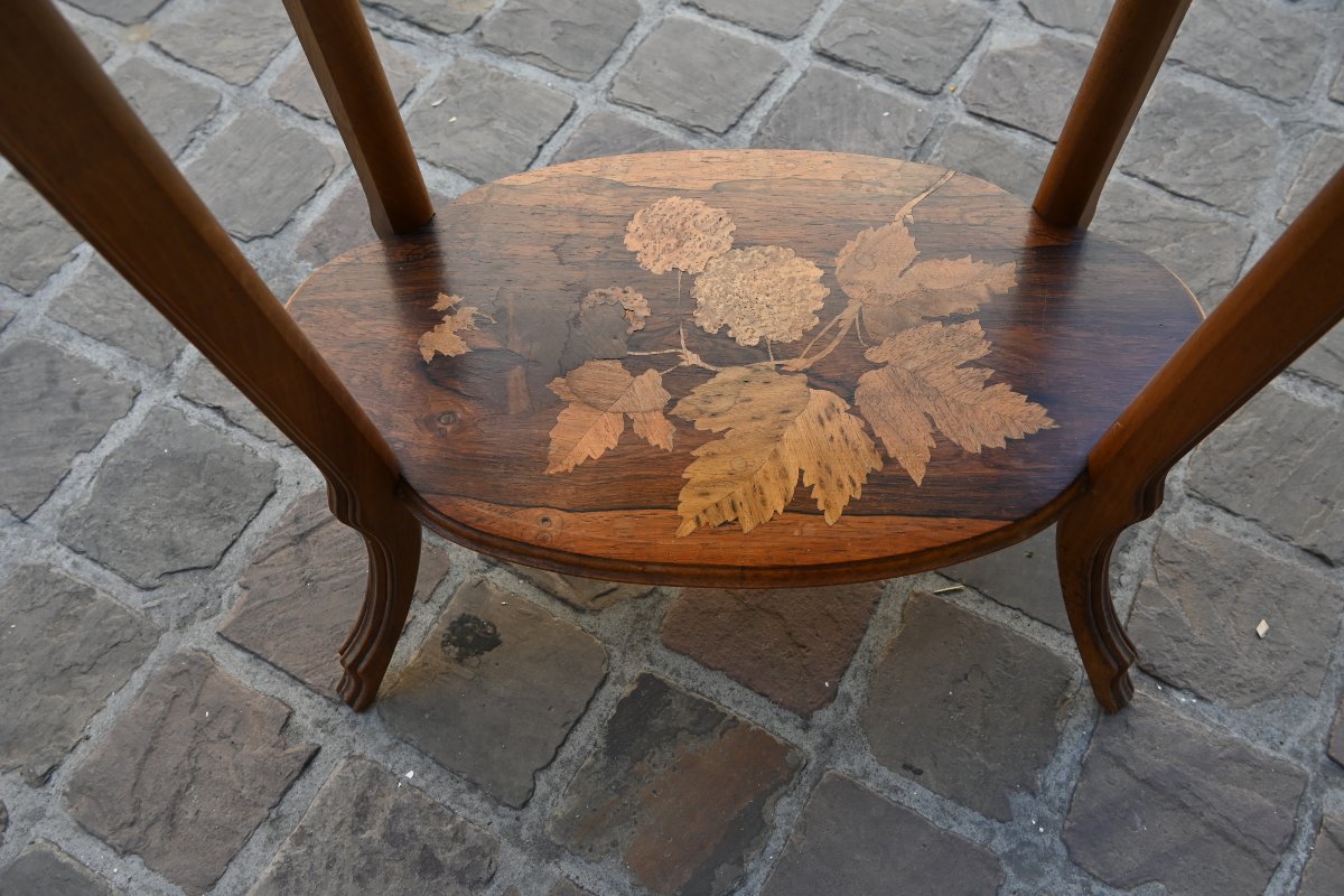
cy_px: 448
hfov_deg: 58.3
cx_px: 672
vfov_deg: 40.8
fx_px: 1204
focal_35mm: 32
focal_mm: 21.5
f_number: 5
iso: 200
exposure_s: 1/250
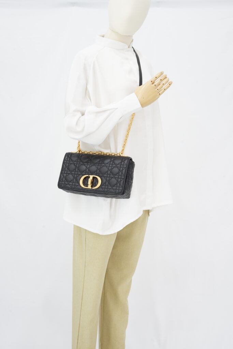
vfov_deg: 39.6
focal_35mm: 50
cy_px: 174
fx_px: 485
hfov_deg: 27.0
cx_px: 116
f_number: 10
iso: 640
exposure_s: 1/2.5
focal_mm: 50
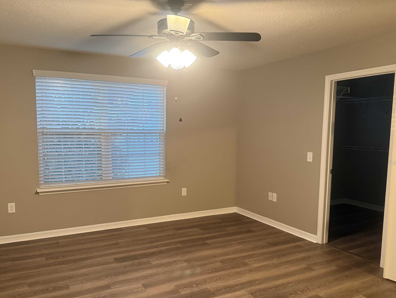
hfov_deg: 63.4
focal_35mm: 28
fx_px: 320
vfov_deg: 49.7
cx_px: 185
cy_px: 162
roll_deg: +0.1
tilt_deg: -6.0
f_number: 1.78
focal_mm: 6.76
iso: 640
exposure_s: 1/60
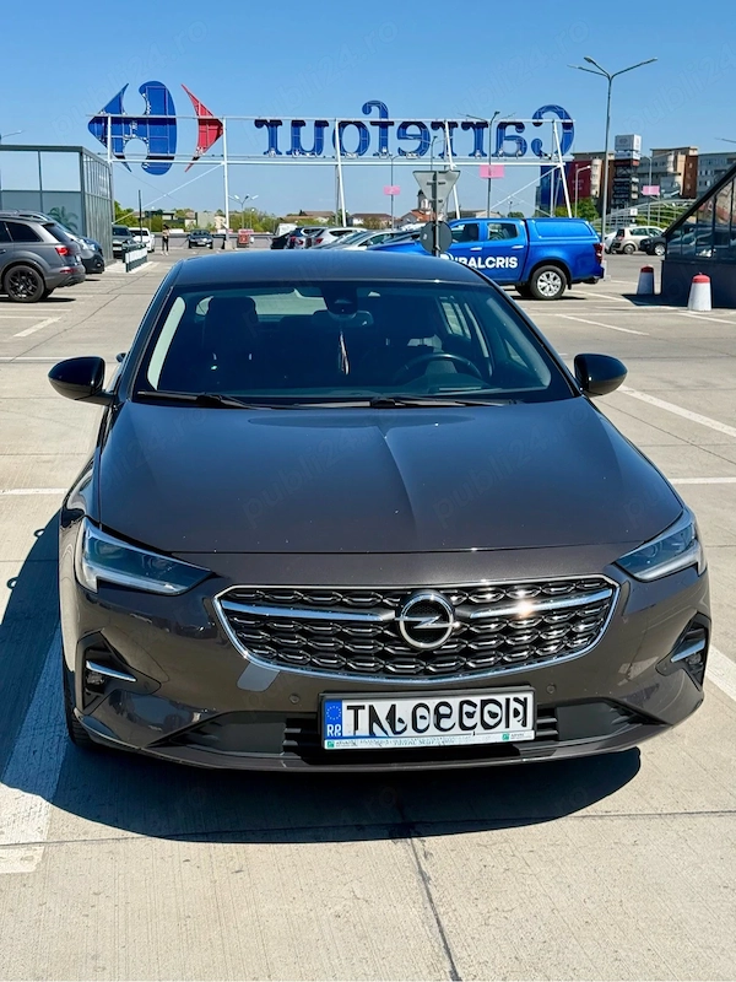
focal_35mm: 48
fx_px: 1361
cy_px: 491
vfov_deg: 39.7
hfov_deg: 30.3
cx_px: 368
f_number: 1.78
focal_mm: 6.76
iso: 100
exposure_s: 1/6024
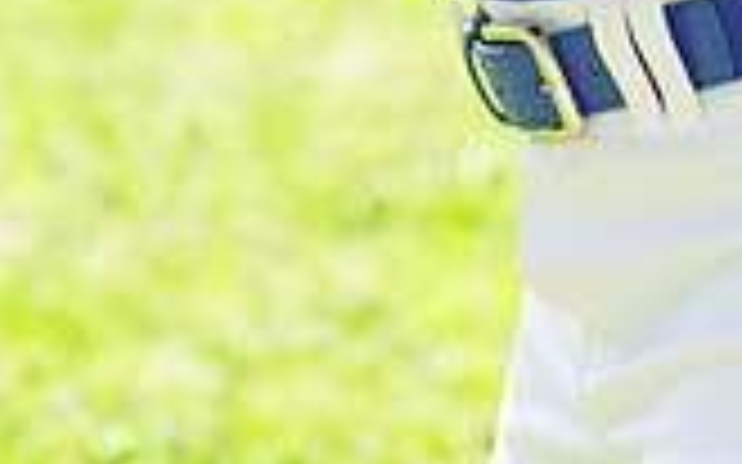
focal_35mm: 761
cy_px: -635
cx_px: 396
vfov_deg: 1.7
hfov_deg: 2.8
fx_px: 15384
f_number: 6.3
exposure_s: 1/200
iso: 200
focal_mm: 212
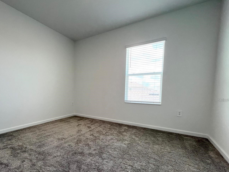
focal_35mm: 16
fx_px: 106
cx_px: 94
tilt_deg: -4.4
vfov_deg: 77.5
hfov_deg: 93.5
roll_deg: -0.9
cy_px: 100
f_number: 1.8
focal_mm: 1.57
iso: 80
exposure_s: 1/120
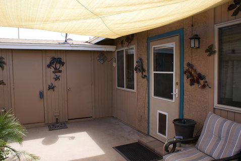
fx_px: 181
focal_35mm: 27
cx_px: 120
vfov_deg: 48.1
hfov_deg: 67.3
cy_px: 80
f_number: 9
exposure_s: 1/80
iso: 100
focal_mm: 18
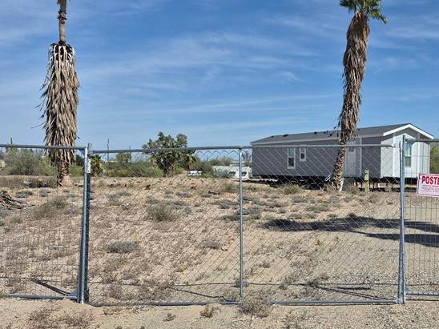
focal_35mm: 43
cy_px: 213
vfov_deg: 33.4
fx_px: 545
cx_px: 385
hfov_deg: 40.9
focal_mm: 5.4
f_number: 1.8
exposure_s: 1/7696
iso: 64
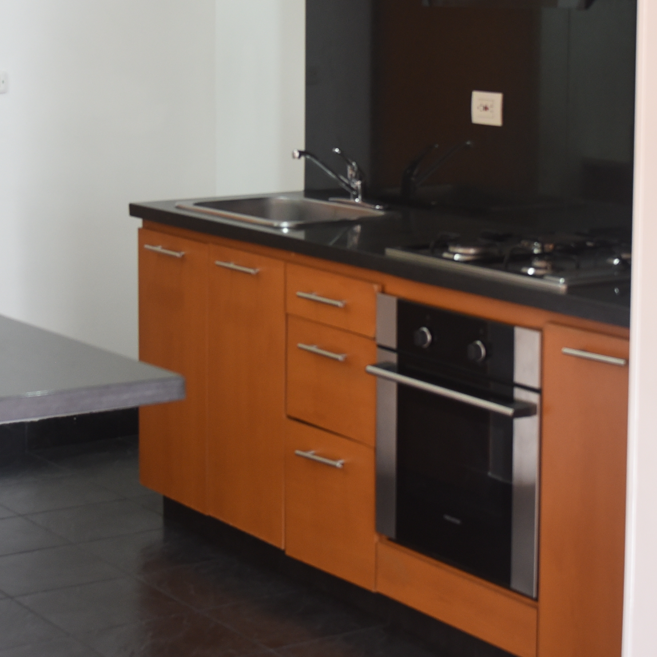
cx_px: 367
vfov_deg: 19.0
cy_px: 214
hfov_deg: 19.1
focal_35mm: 91
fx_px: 1954
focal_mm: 35
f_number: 4.5
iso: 1100
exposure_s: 1/40
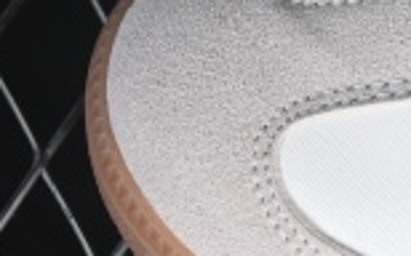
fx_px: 4455
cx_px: 929
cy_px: -137
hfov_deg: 5.1
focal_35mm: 398
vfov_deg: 3.3
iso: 160
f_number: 7.1
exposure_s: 1/100
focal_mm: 50
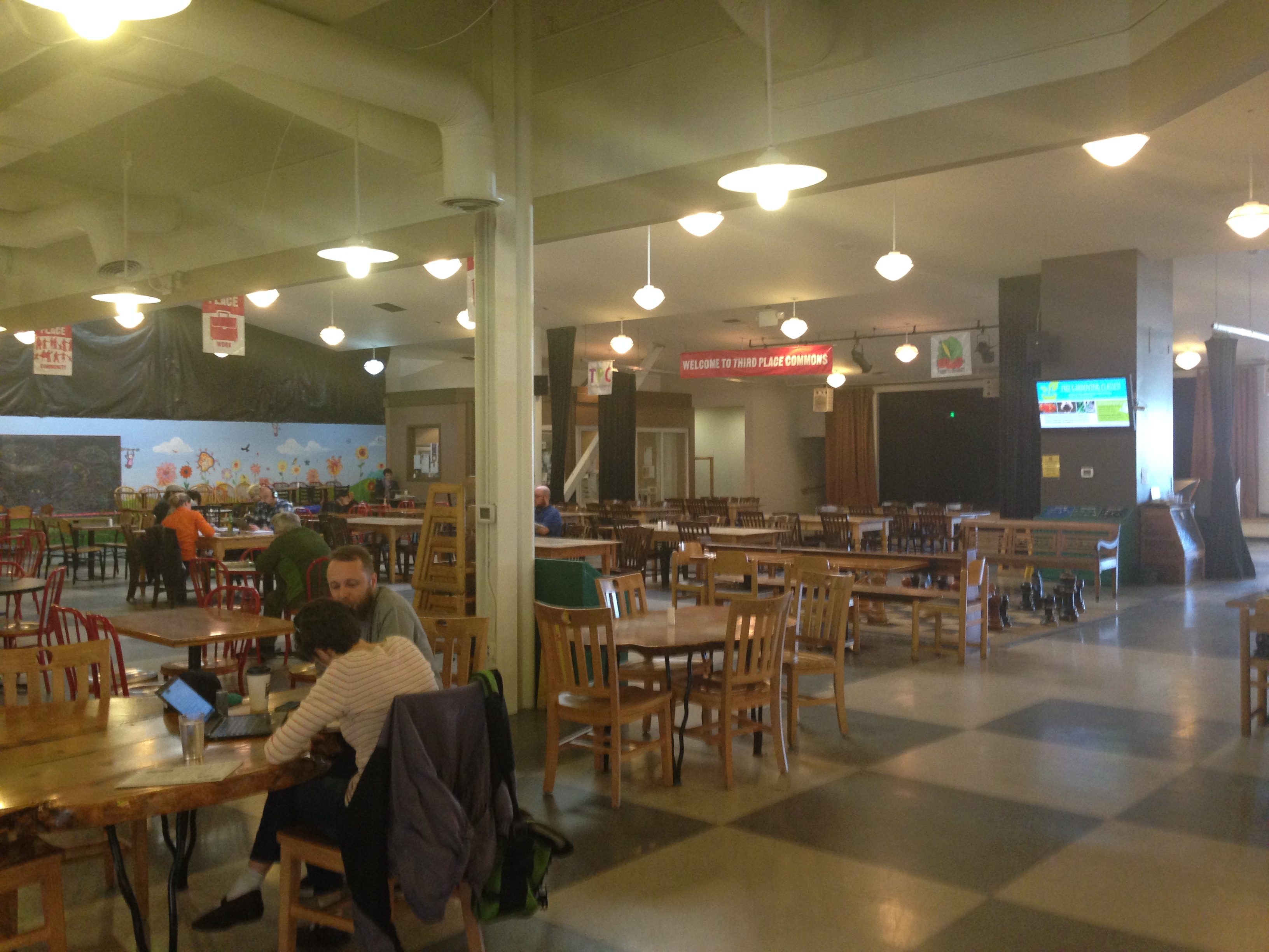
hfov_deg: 55.4
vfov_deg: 42.9
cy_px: 476
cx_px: 634
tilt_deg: -0.9
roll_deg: +0.3
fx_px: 1210
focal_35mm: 33
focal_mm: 4.12
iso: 200
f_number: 2.4
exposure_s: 1/20
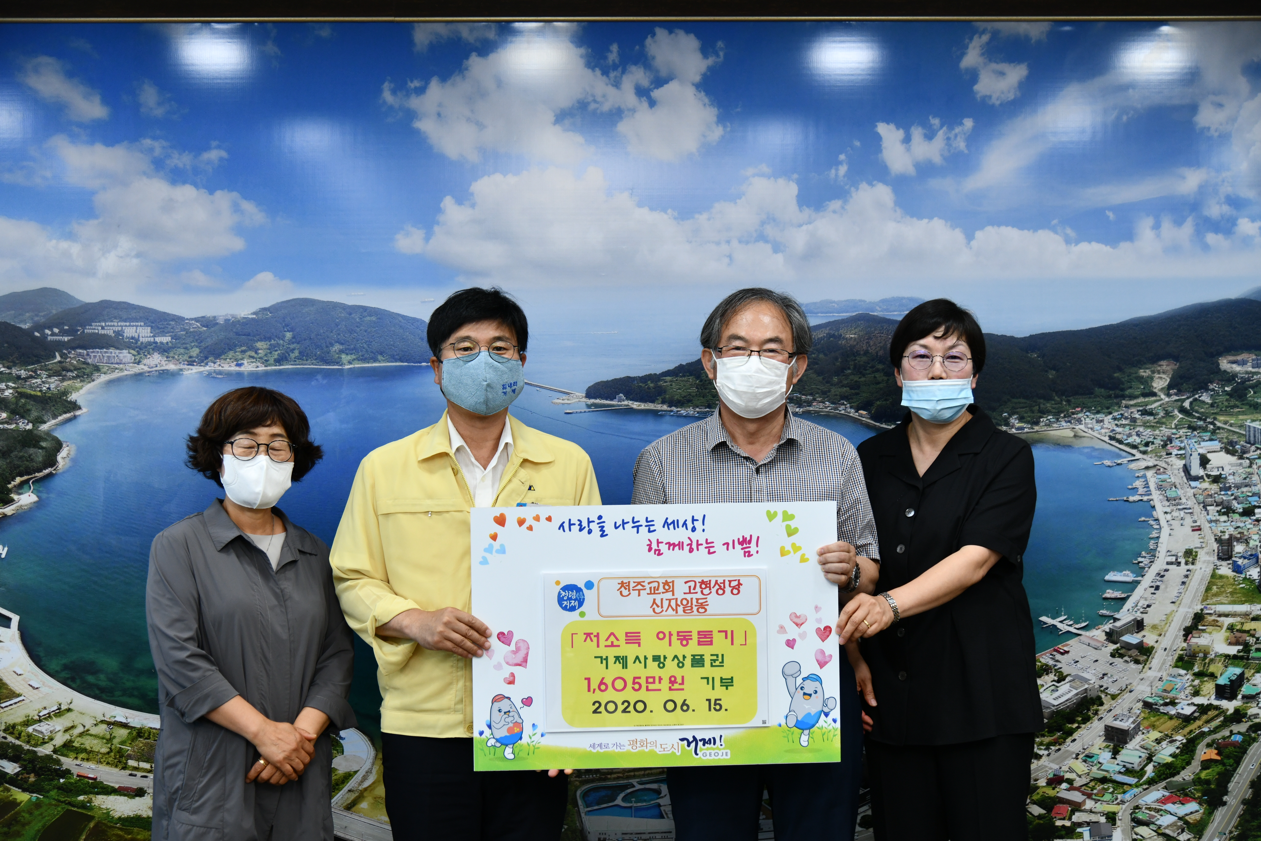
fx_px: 1751
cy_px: 420
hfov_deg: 39.6
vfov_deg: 27.0
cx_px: 630
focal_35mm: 50
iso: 900
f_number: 4
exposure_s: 1/250
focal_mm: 50
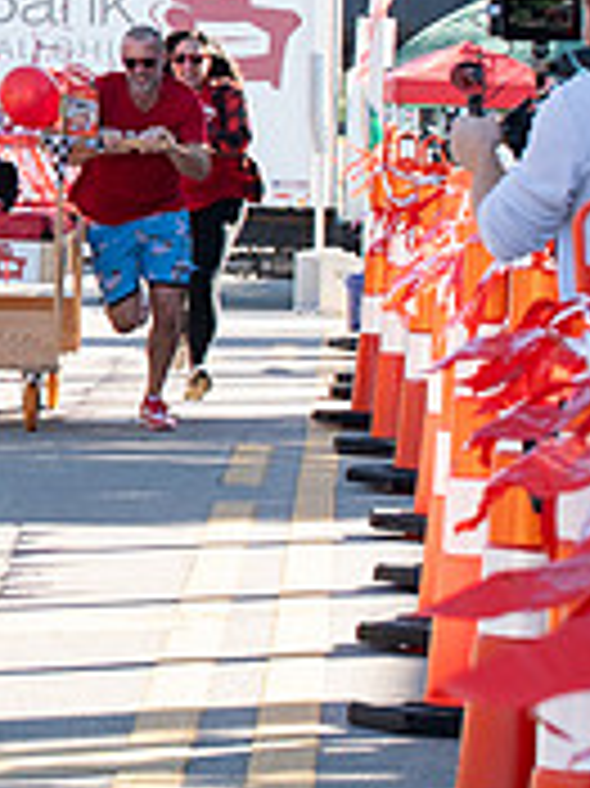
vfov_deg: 6.1
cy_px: 248
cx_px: -536
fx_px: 7440
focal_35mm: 327
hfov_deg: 4.5
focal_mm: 75
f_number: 7.1
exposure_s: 1/500
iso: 640
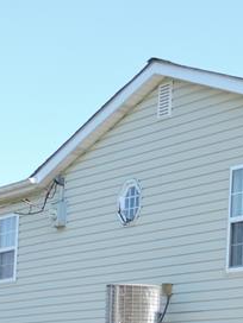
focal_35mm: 132
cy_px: 360
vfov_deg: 14.6
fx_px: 1235
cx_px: 400
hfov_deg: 10.7
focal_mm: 6.2
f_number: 5.7
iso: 100
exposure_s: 1/160
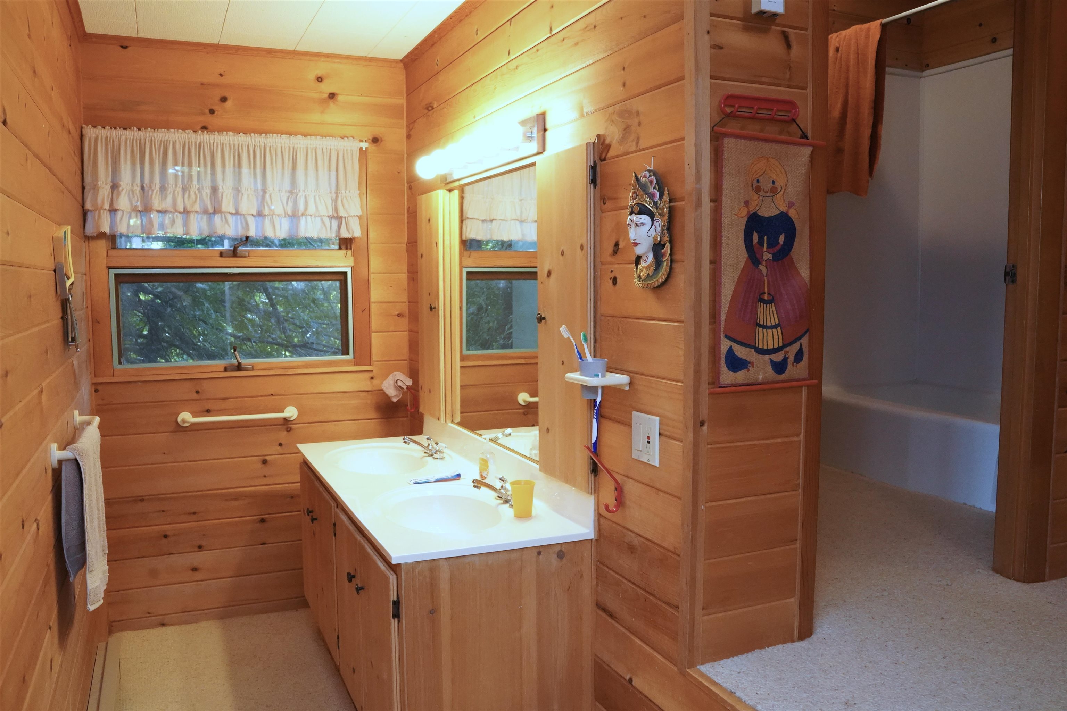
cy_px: 356
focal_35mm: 28
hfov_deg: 65.5
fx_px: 830
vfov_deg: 46.4
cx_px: 534
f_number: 8
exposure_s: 1/250
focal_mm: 28
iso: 12800
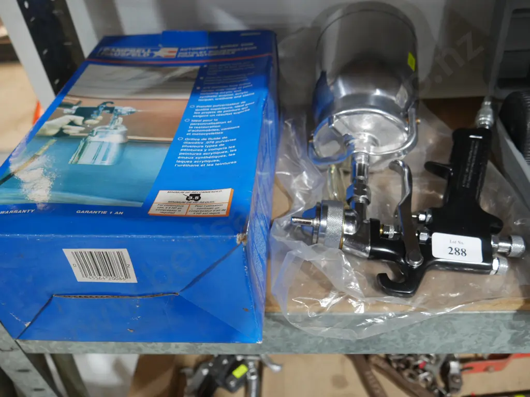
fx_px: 459
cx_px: 265
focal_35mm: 30
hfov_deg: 60.0
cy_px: 198
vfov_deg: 46.8
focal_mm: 15
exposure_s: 1/60
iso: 1250
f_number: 3.6
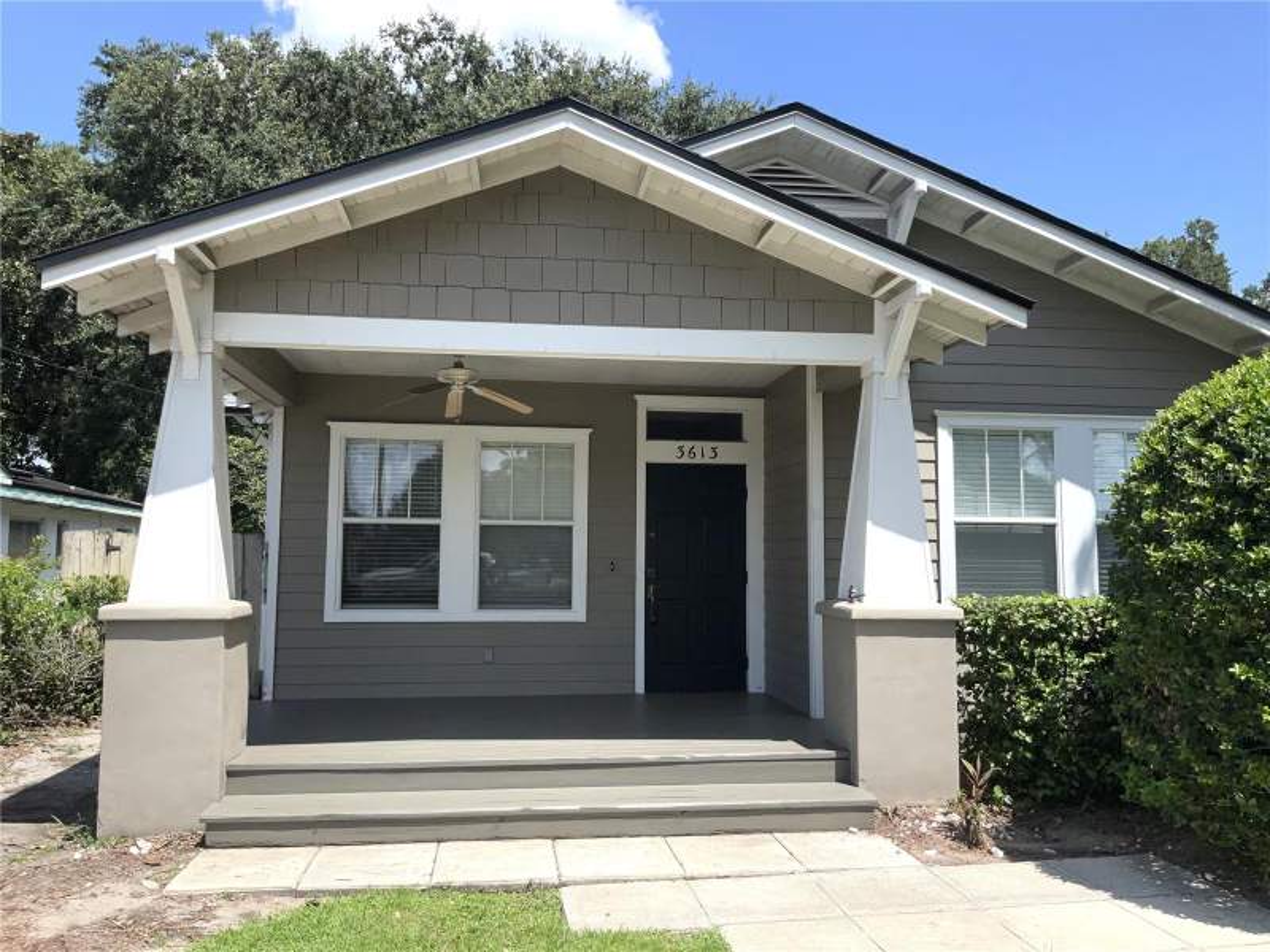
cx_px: 635
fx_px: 1064
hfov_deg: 61.7
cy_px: 476
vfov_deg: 48.2
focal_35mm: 29
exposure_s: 1/2538
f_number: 1.8
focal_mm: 3
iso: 16
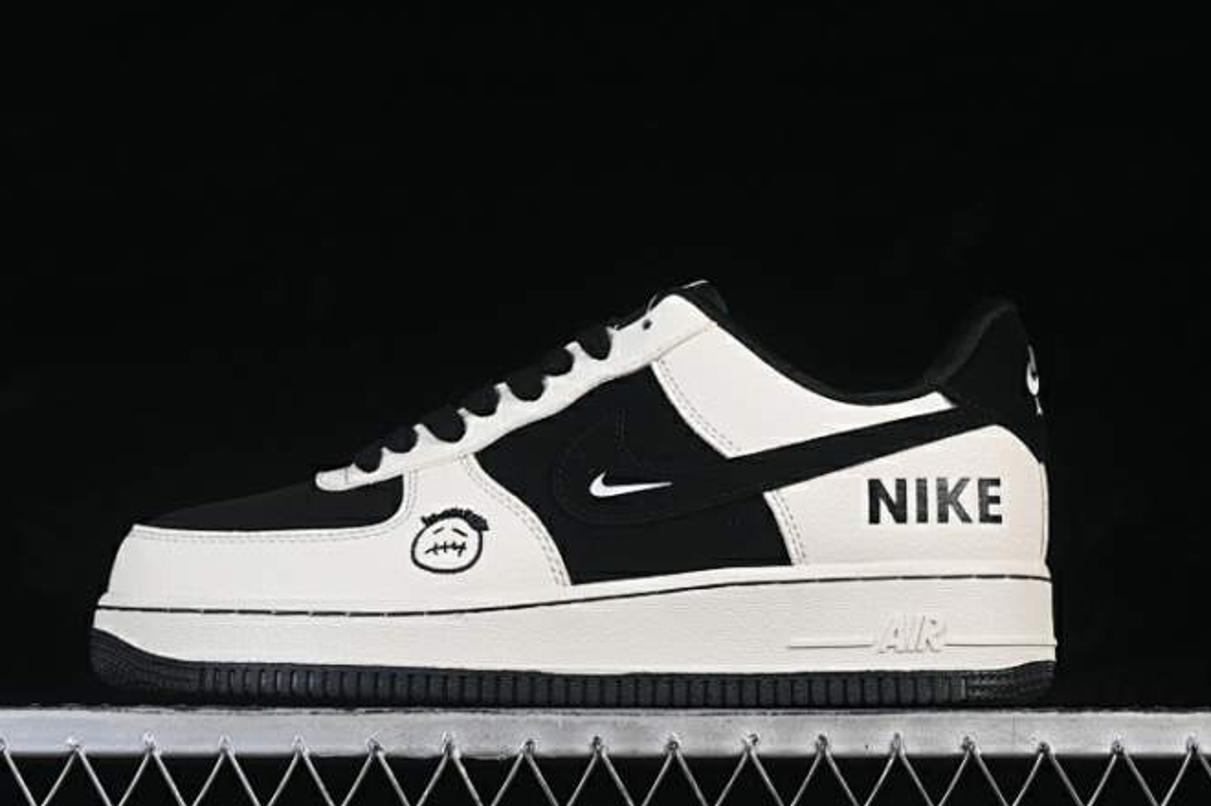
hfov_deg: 24.5
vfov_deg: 16.4
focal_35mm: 83
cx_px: 580
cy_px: 428
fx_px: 2790
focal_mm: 50
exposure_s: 1/80
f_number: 8
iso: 160
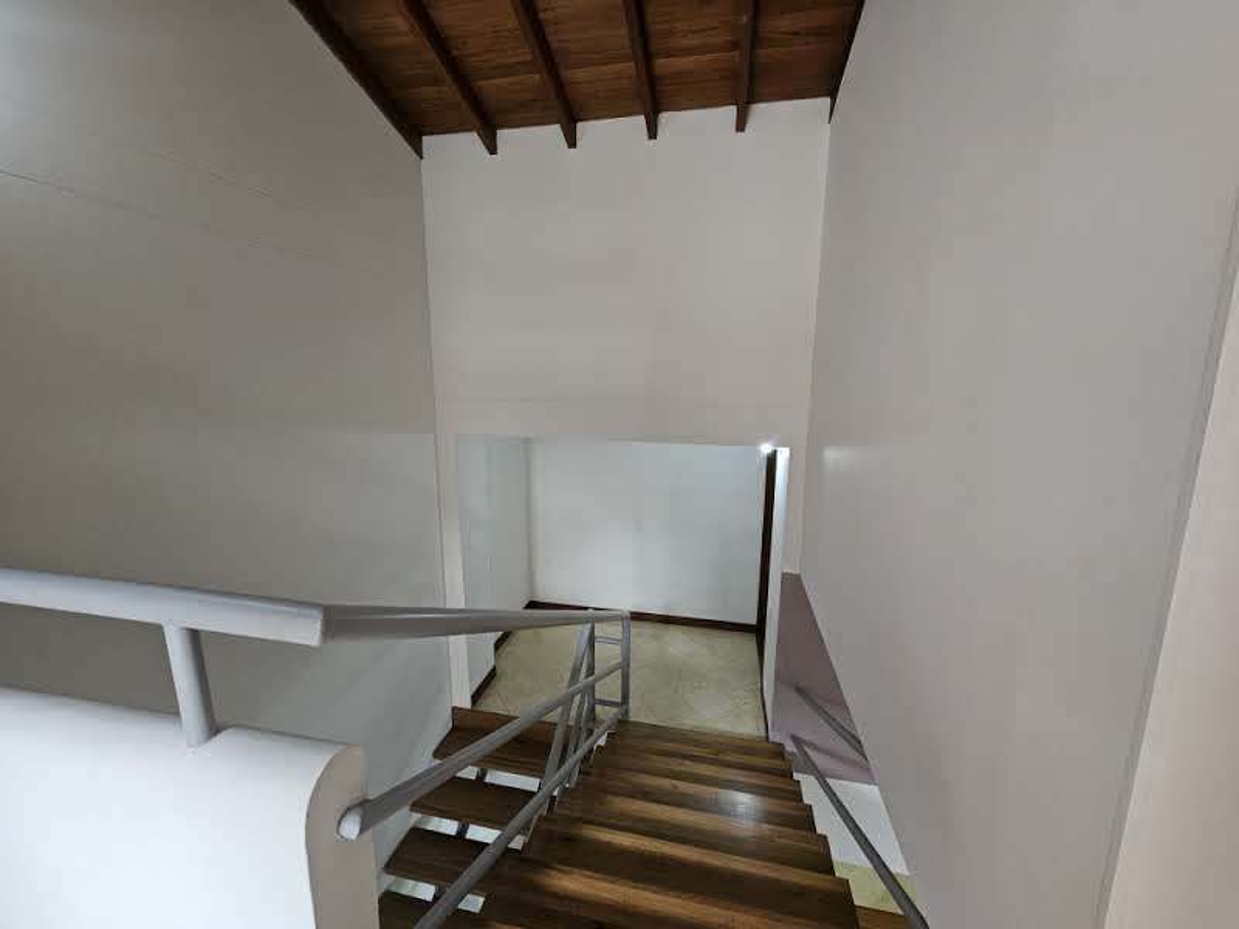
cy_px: 464
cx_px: 620
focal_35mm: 13
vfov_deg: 89.9
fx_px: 465
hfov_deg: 106.2
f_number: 2.2
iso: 250
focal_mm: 2.2
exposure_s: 1/60
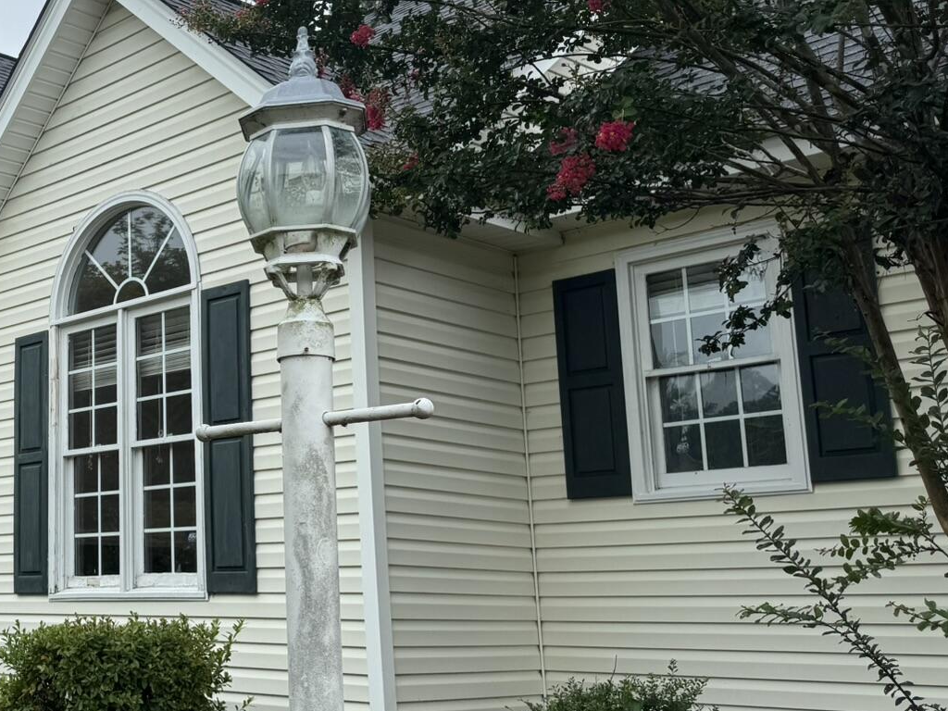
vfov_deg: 30.3
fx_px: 1315
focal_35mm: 48
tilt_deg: +11.2
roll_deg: +0.1
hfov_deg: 36.5
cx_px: 48
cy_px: 355
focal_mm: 6.76
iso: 80
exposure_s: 1/1597
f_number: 1.78
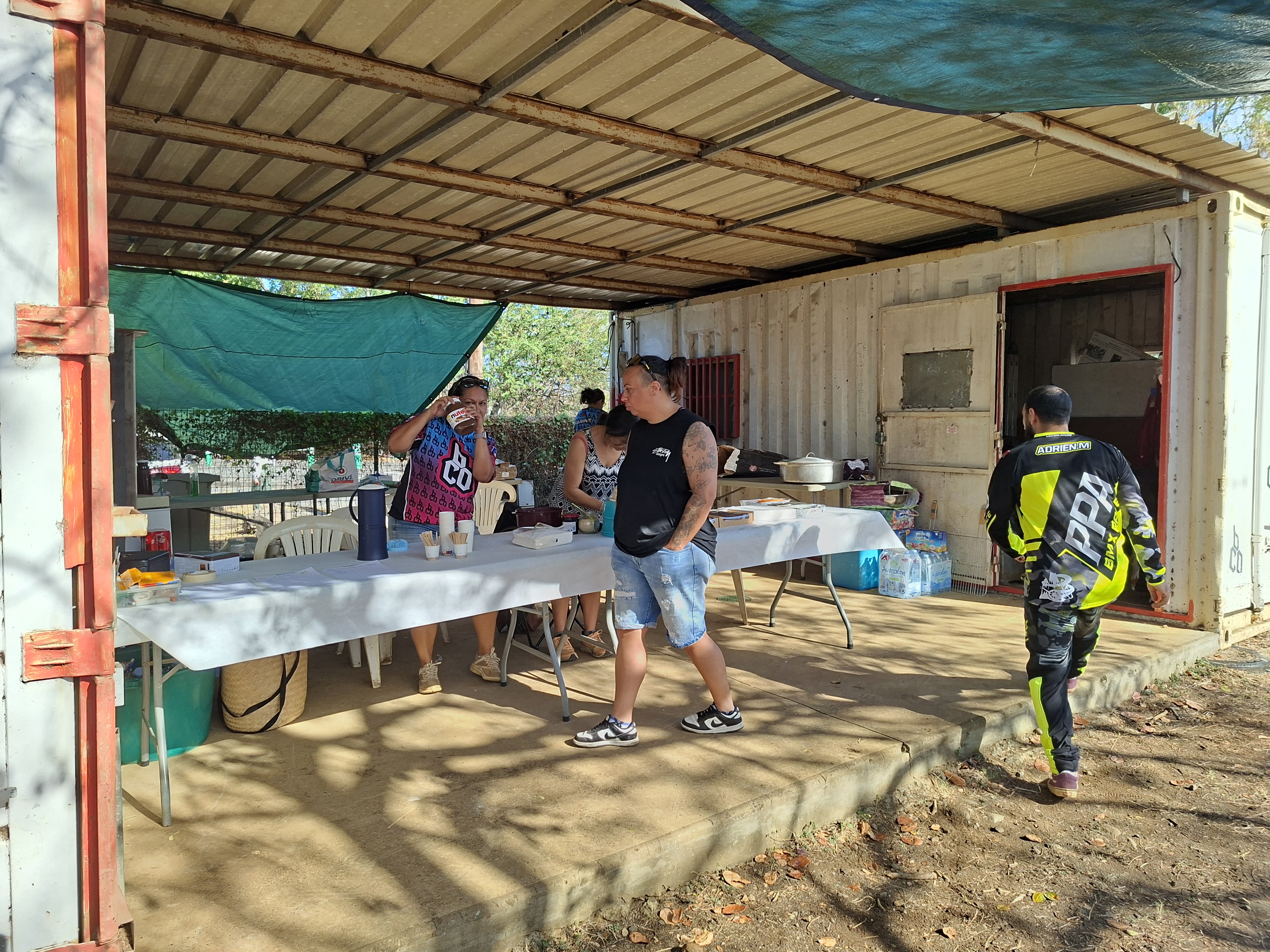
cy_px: 476
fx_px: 844
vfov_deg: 58.9
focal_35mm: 23
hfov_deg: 73.9
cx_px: 635
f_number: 1.8
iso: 50
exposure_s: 1/507
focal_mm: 5.54
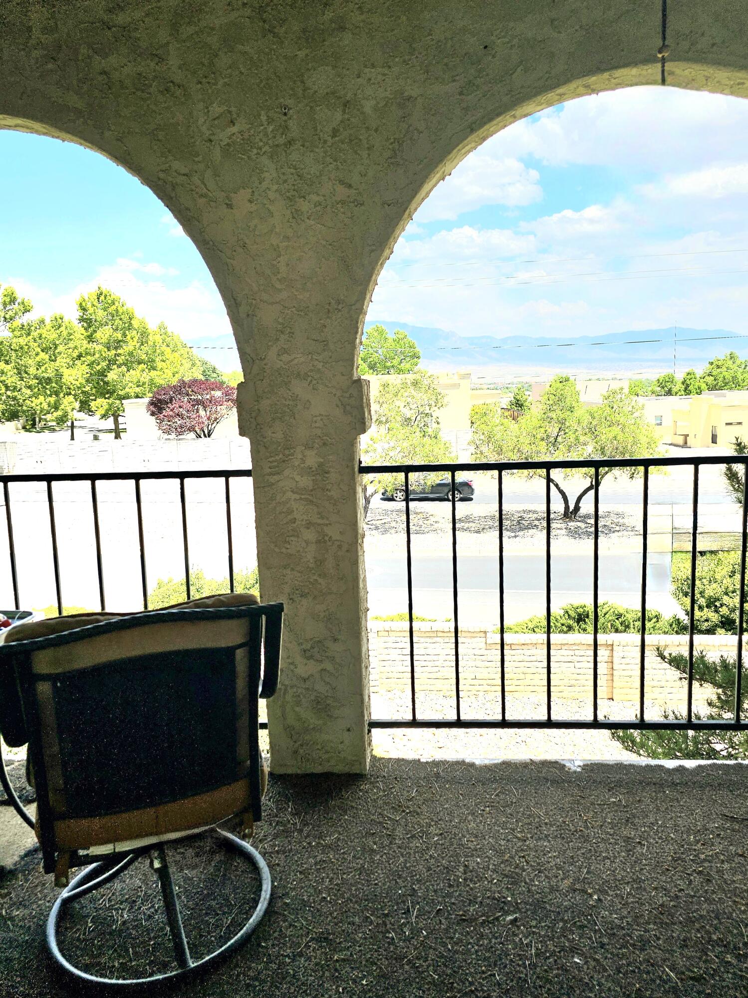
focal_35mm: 23
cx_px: 374
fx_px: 663
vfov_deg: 73.9
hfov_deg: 58.9
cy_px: 499
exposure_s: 1/588
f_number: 1.7
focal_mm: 6.3
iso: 10
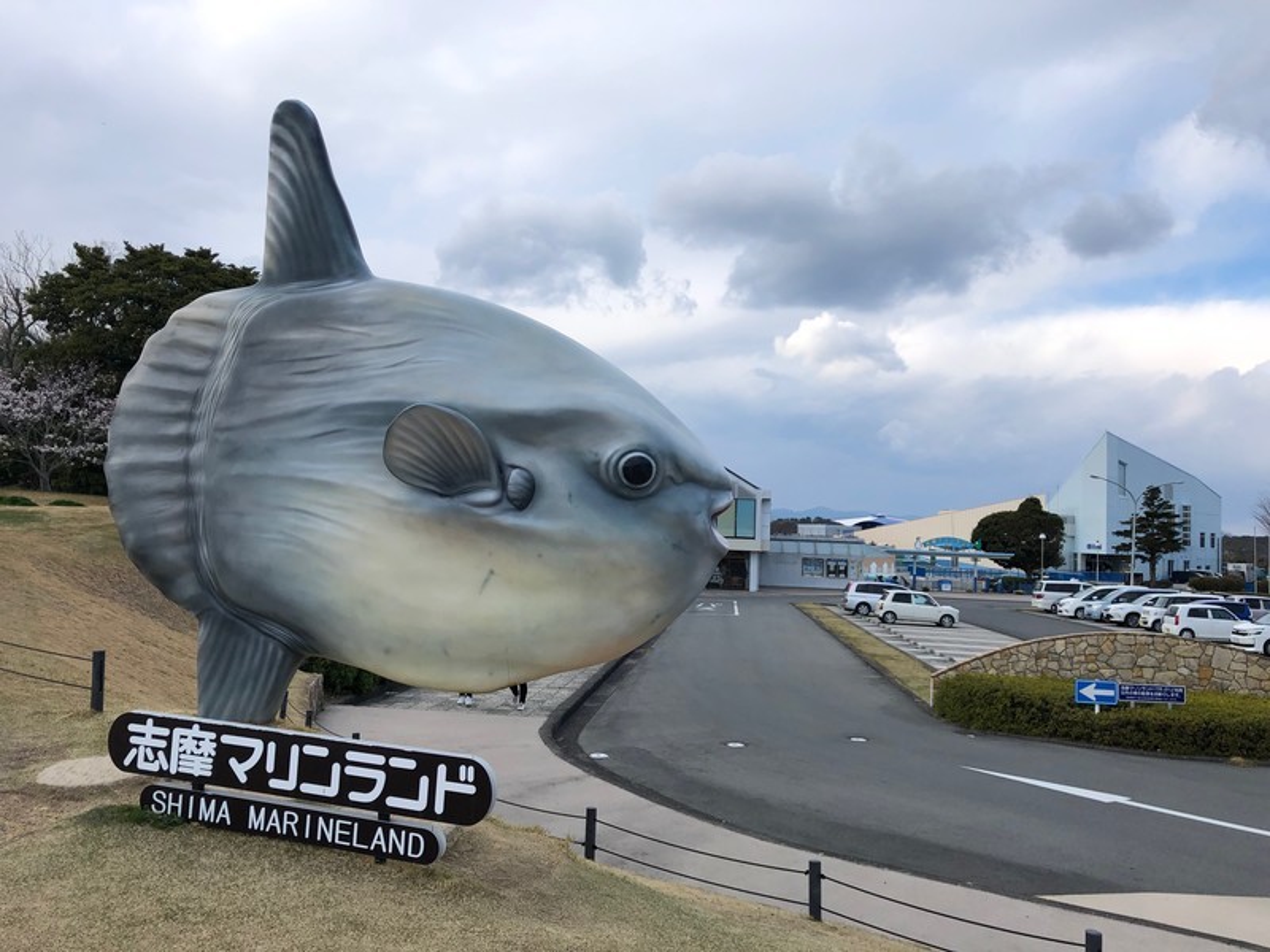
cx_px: 635
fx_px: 1027
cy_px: 476
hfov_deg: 63.4
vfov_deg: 49.7
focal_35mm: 28
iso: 20
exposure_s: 1/1499
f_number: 1.8
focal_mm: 3.99
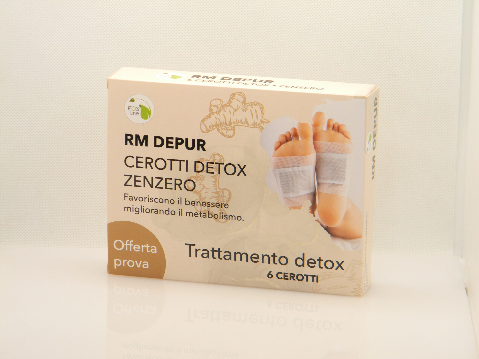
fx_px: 2532
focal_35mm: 183
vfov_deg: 8.1
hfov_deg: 10.8
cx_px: 240
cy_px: 180
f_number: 5.2
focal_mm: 33.1
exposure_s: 1/31.6
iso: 80
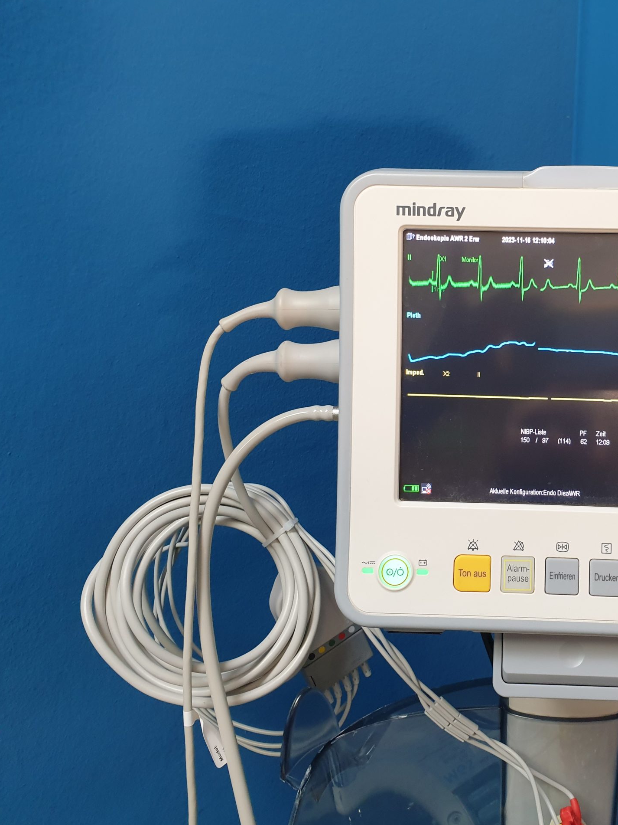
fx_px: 833
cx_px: 508
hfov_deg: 38.9
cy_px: 412
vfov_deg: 52.6
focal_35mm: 35
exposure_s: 1/50
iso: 200
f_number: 2.4
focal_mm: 4.3
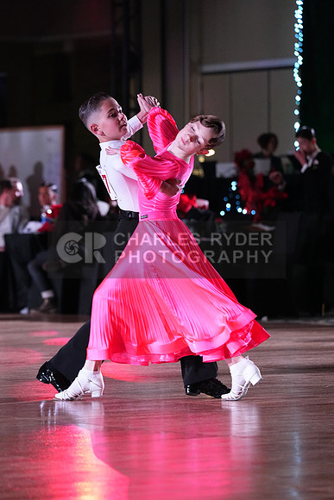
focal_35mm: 200
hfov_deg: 6.9
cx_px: 167
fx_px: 2781
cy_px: 250
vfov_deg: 10.3
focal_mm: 200
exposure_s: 1/400
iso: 8000
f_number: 5
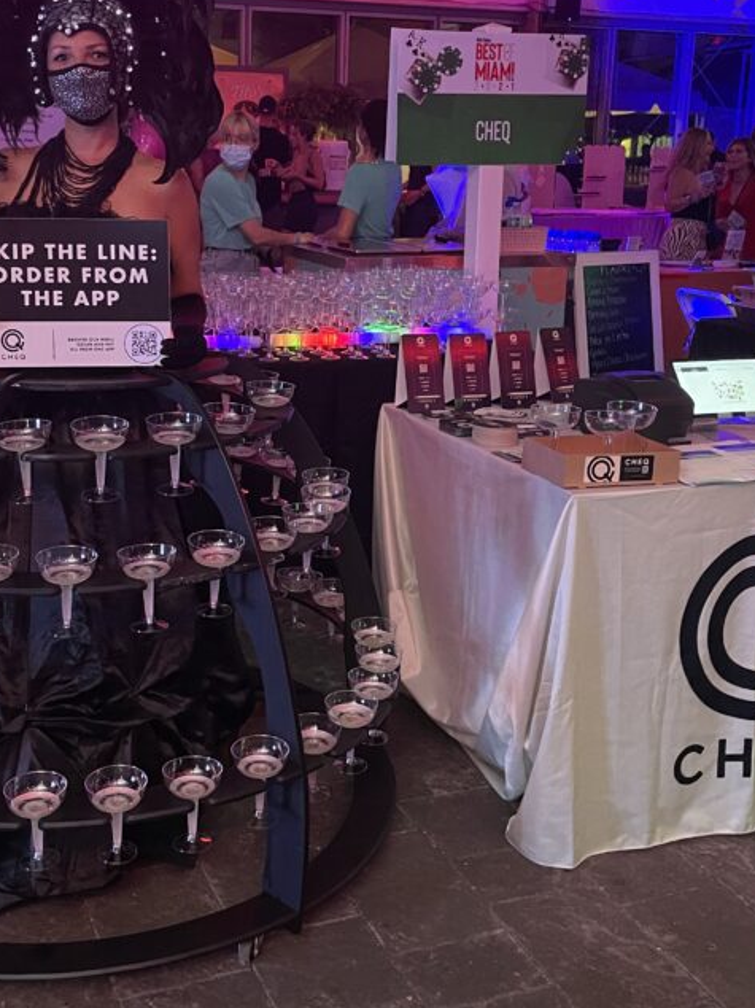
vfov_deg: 44.7
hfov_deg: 34.2
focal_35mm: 42
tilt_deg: -12.0
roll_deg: -0.8
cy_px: 437
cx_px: 294
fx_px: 1222
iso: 800
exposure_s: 1/30
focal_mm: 4.2
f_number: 1.6
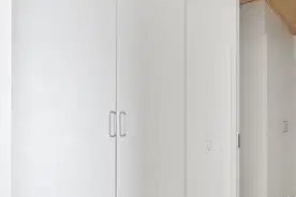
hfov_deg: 56.8
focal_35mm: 32
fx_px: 263
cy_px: 123
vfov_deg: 40.8
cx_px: 208
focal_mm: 14
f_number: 8
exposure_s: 1
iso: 500
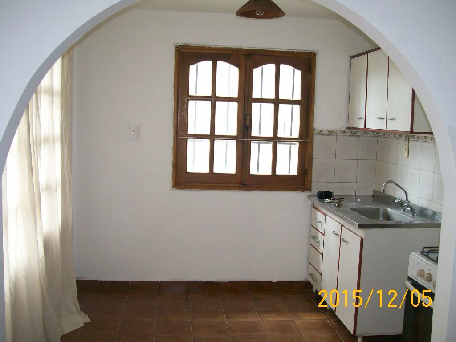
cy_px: 171
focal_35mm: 36
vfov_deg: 39.7
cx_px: 228
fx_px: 474
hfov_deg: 51.4
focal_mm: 6
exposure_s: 1/96.3
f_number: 2.7
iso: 140
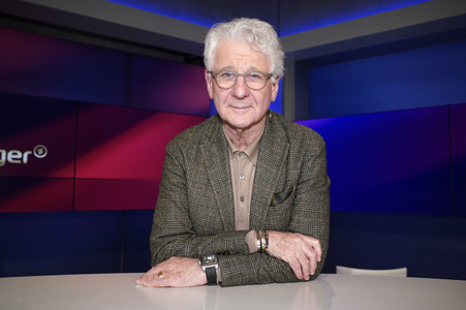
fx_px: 401
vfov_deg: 42.3
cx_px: 233
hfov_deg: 60.3
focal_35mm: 31
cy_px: 155
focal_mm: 31
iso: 1600
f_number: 5
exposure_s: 1/200
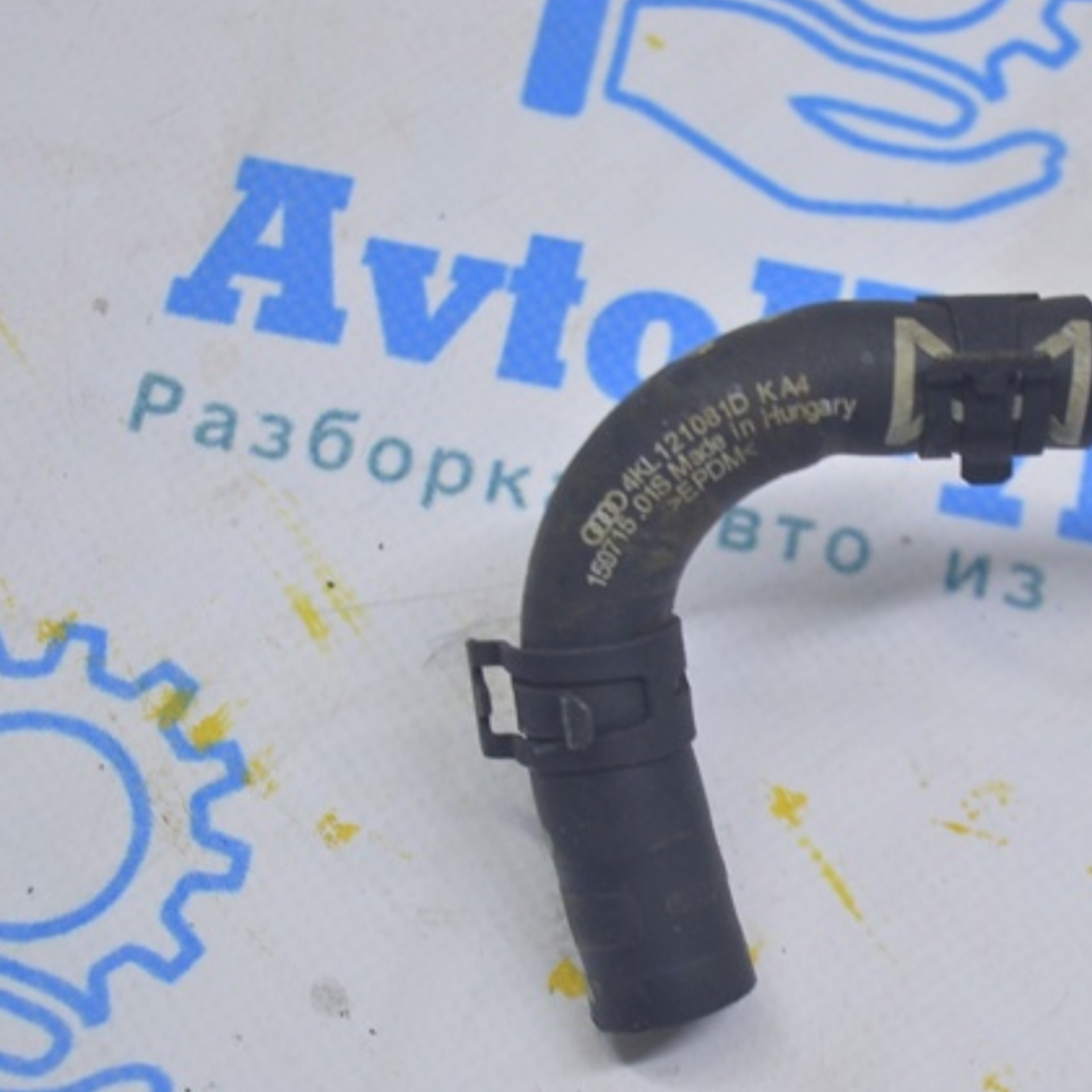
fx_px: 3806
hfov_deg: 16.2
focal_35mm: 107
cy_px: 545
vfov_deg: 16.3
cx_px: 819
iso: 400
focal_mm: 55
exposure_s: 1/25
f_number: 5.6
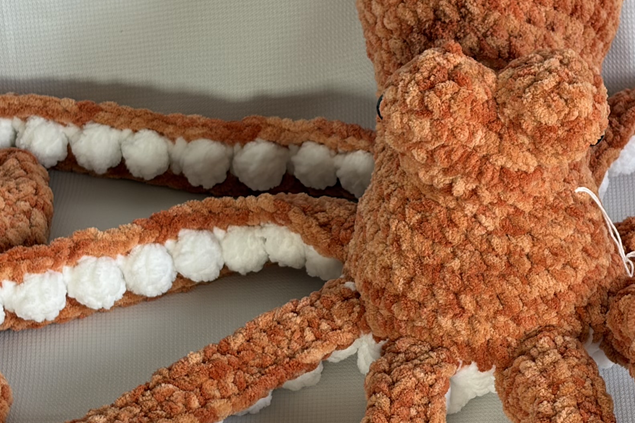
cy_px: 336
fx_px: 2434
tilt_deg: -40.2
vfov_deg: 9.9
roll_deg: +0.4
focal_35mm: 138
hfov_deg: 14.8
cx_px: 418
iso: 50
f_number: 1.6
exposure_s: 1/104
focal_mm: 5.96
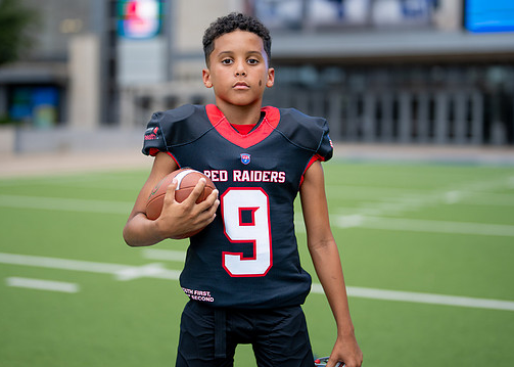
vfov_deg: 20.6
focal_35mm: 69
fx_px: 1007
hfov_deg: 28.6
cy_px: 147
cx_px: 245
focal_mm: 50
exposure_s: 1/1600
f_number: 1.2
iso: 100
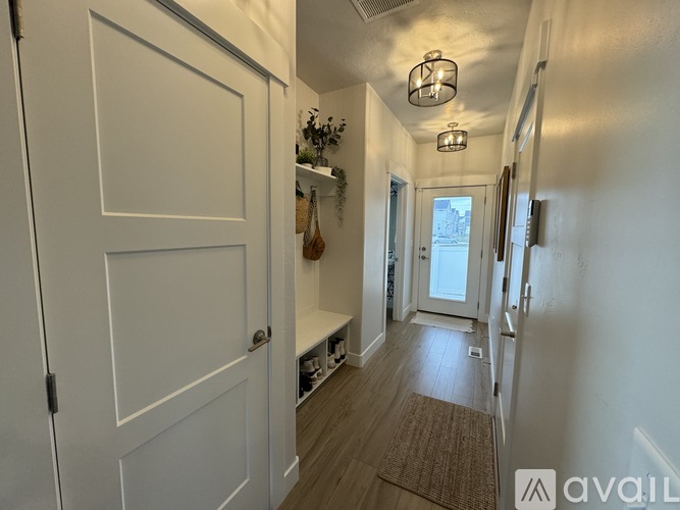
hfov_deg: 102.1
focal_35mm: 14
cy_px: 255
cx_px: 340
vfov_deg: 85.7
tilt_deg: -6.7
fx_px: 275
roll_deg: -0.7
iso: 250
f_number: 2.2
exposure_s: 1/120
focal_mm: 2.22
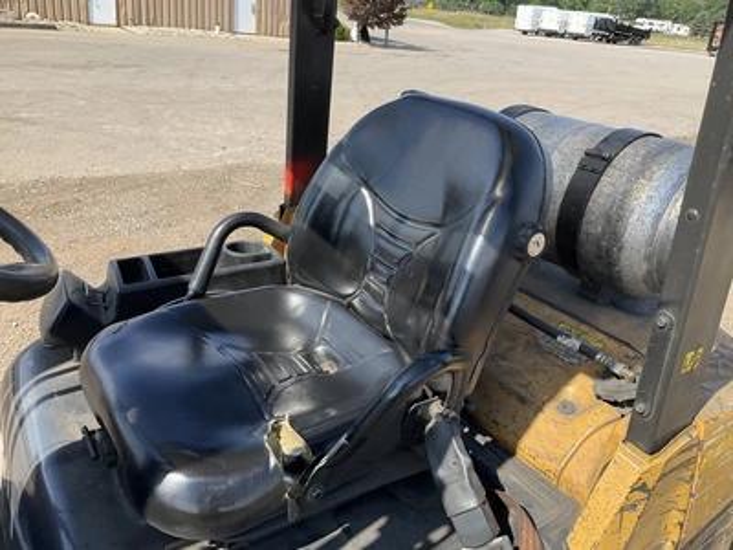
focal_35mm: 29
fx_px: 614
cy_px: 275
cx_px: 366
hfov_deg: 61.7
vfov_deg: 48.2
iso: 25
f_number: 1.8
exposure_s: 1/869
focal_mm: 3
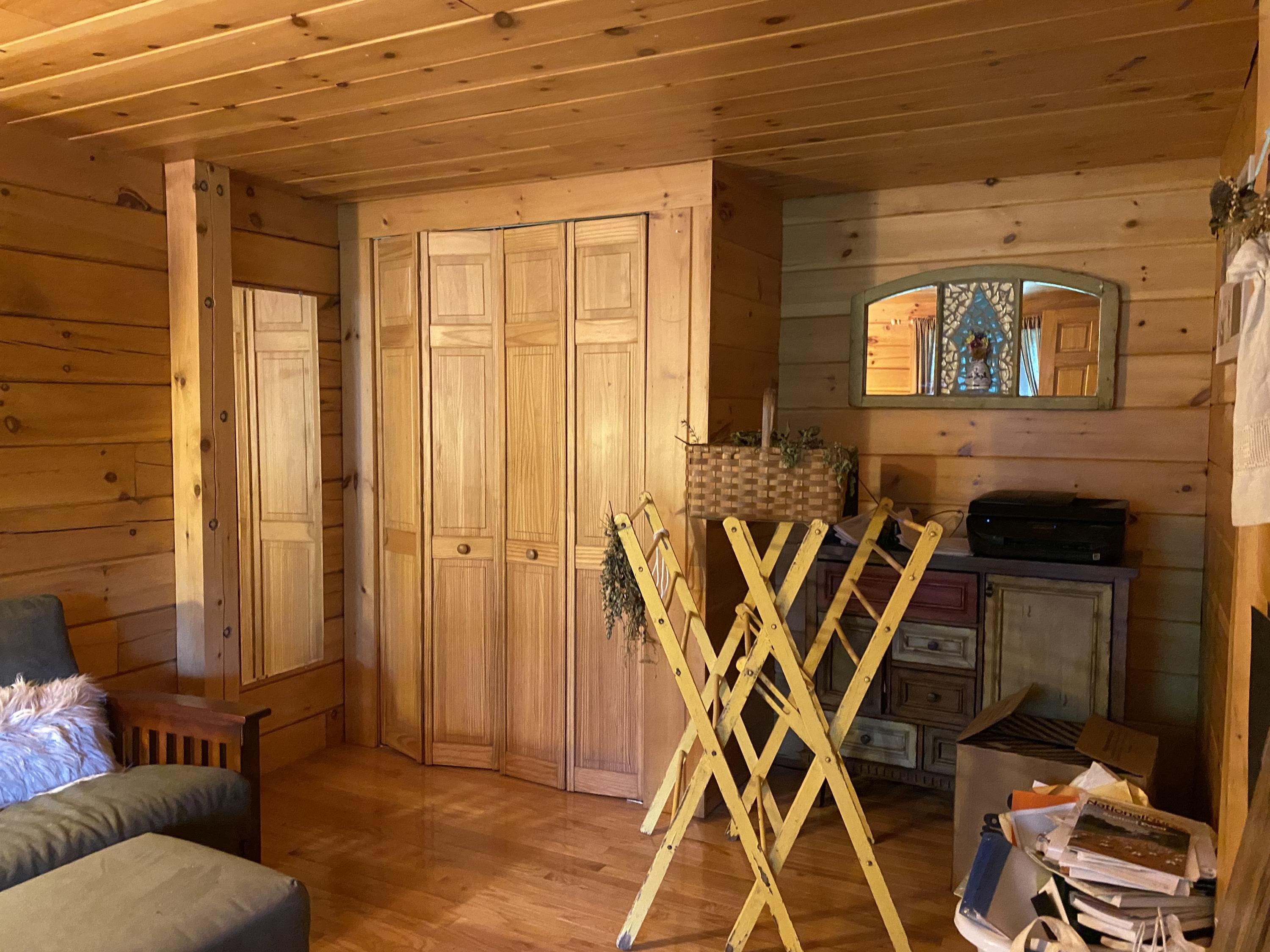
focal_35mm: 26
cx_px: 635
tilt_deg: -4.9
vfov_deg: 53.1
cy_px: 476
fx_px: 954
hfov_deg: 67.3
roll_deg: -0.5
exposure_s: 1/30
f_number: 1.8
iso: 640
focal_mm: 4.25
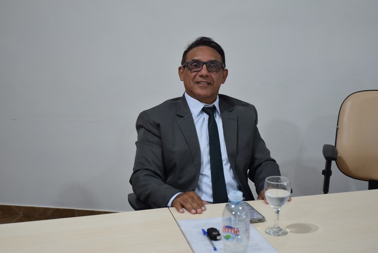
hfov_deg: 37.8
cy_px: 126
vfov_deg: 25.8
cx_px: 189
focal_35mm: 52
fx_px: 552
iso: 400
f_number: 4.2
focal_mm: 35
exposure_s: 1/60
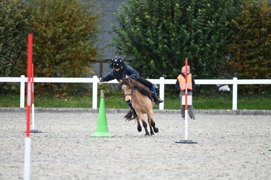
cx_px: 136
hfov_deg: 7.6
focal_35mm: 270
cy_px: 90
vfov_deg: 5.1
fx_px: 2031
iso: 1600
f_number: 5.3
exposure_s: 1/800
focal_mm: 270
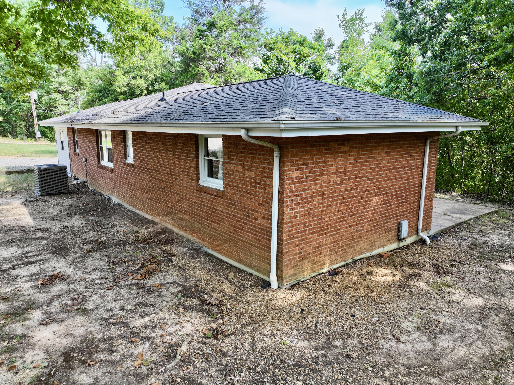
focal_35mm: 24
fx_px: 356
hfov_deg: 71.6
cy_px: 192
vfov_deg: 56.8
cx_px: 257
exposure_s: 1/120
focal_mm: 12.29
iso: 100
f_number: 2.8
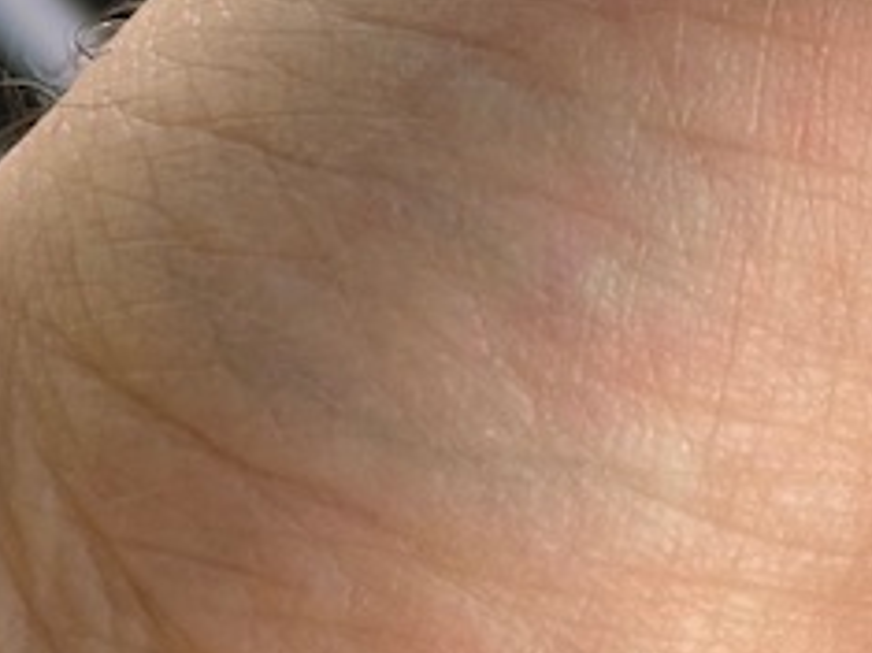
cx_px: 1228
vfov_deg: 5.6
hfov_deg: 7.5
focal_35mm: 262
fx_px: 6597
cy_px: -393
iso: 64
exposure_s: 1/422
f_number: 1.78
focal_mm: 6.86
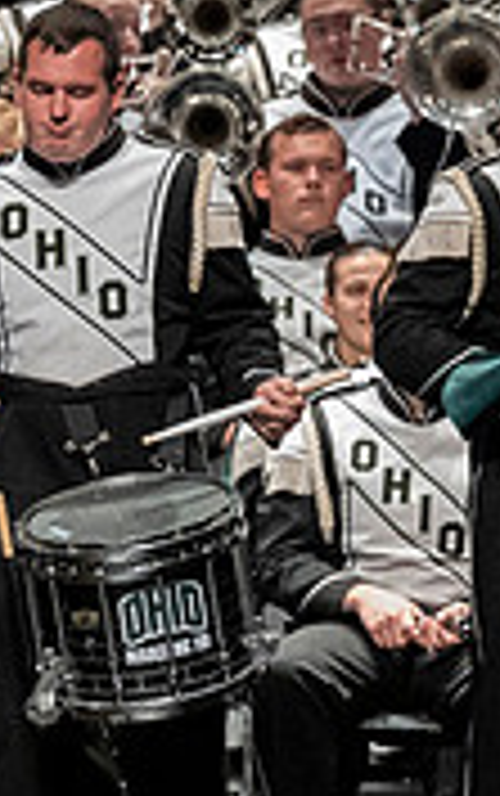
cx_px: 1275
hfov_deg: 1.9
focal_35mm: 701
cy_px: 499
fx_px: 15247
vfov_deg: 3.0
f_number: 4
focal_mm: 140
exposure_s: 1/500
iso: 4000
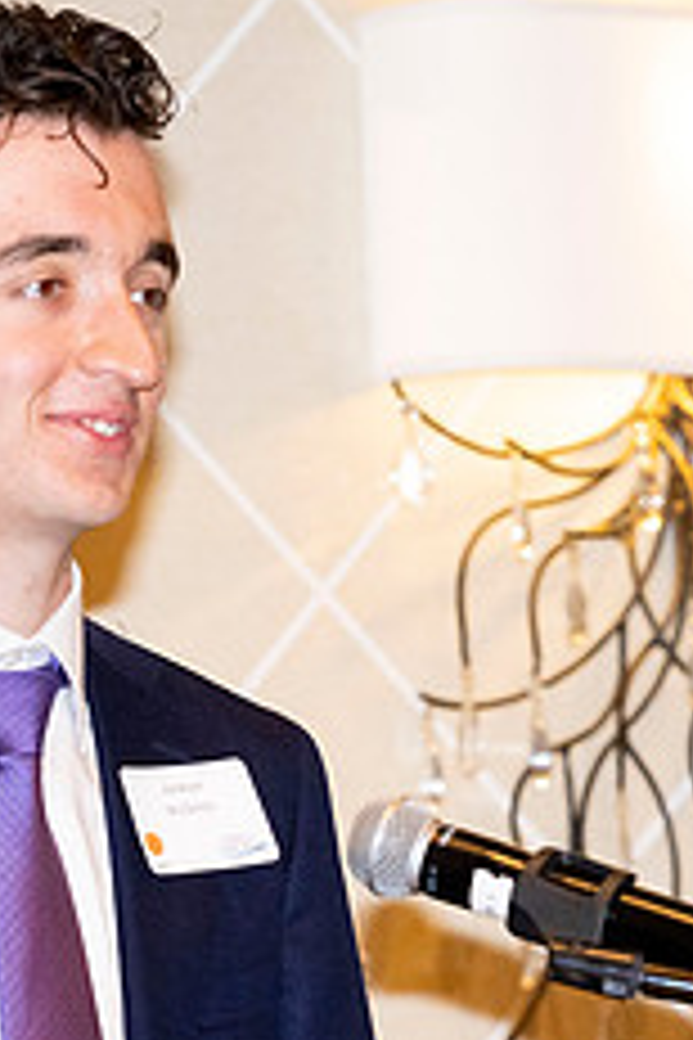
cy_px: 752
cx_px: 334
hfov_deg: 3.9
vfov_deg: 5.9
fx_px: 10105
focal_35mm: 350
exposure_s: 1/200
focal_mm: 120
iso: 2500
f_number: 4
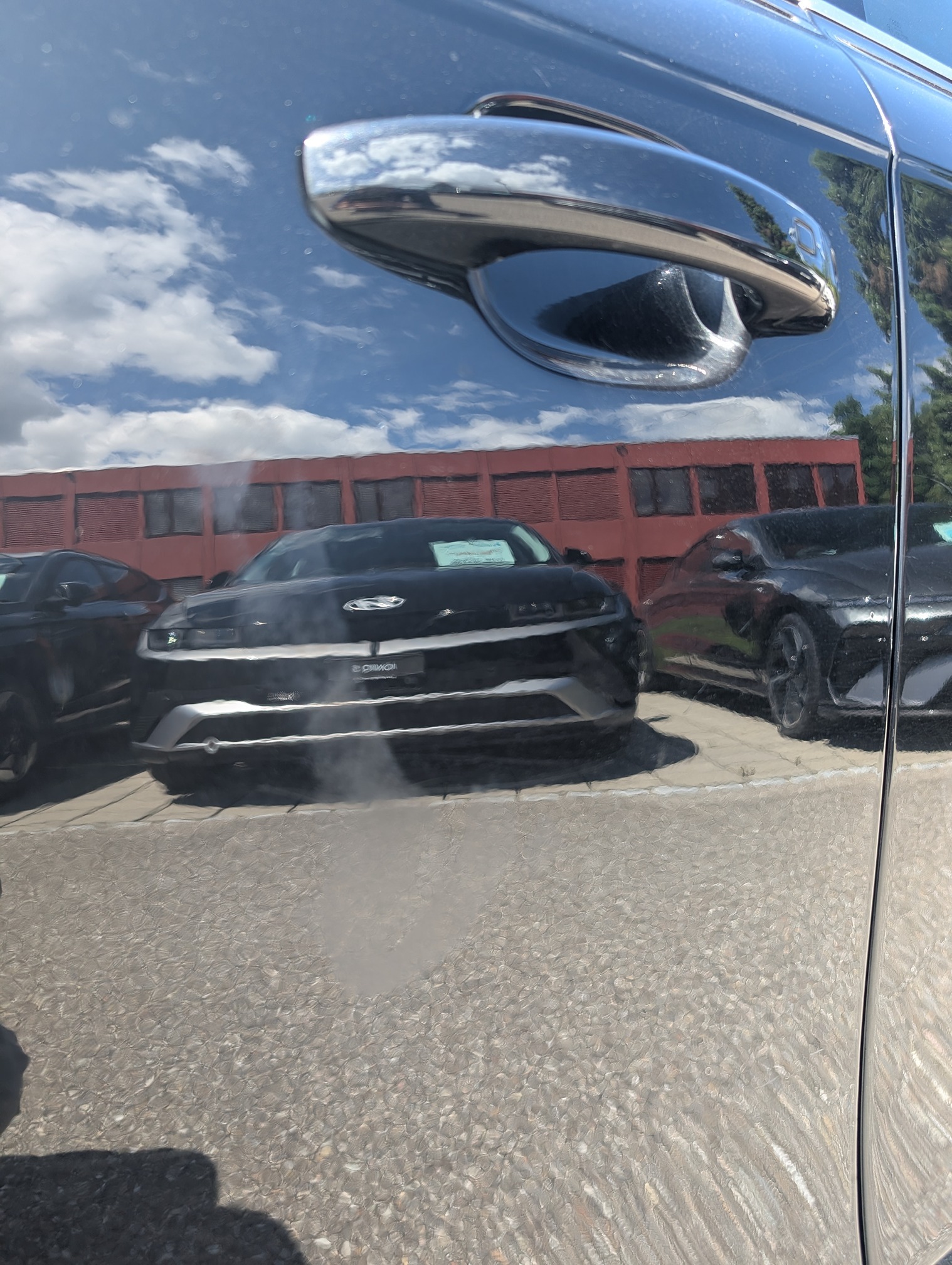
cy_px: 632
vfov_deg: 71.5
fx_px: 878
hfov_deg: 56.9
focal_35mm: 24
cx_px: 476
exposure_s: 1/131
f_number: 1.68
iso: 27
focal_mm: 6.9
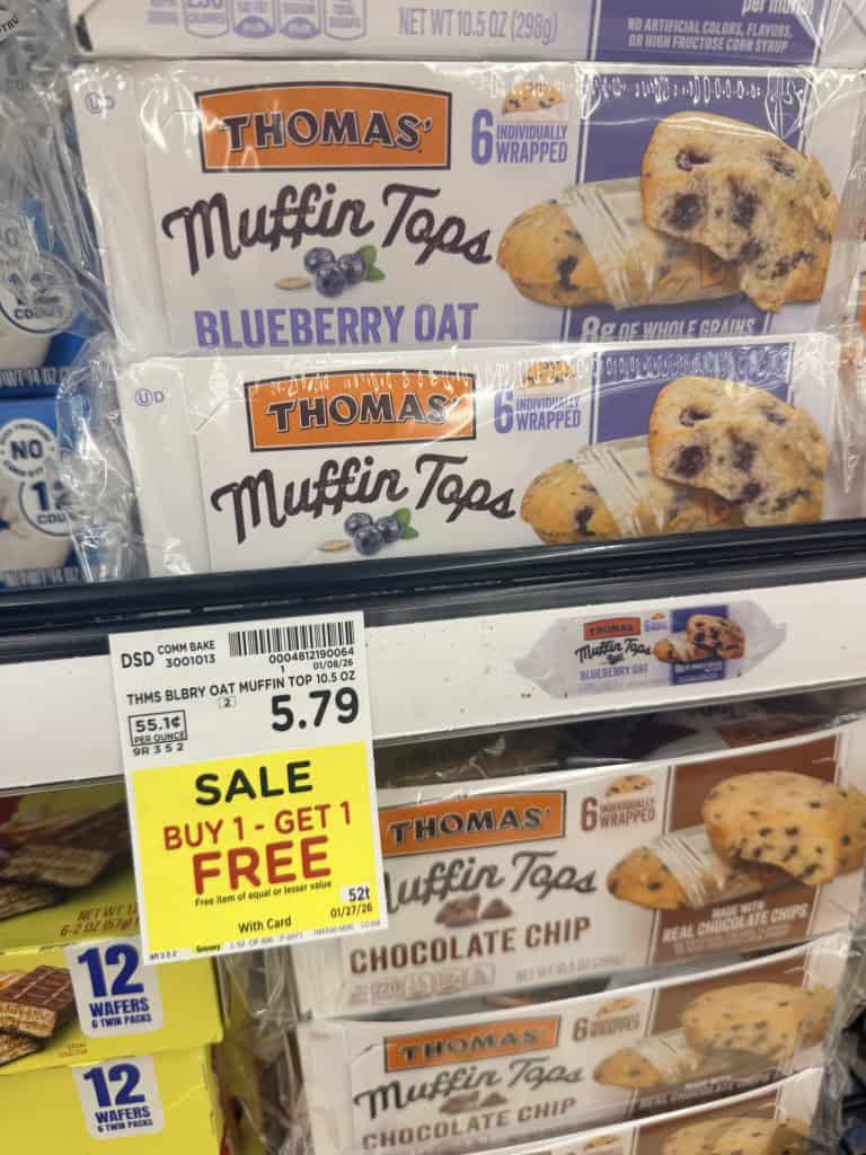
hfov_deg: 56.8
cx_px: 433
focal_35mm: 24
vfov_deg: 71.6
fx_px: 801
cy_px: 578
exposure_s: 1/63
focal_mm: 6.8
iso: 100
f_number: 1.8
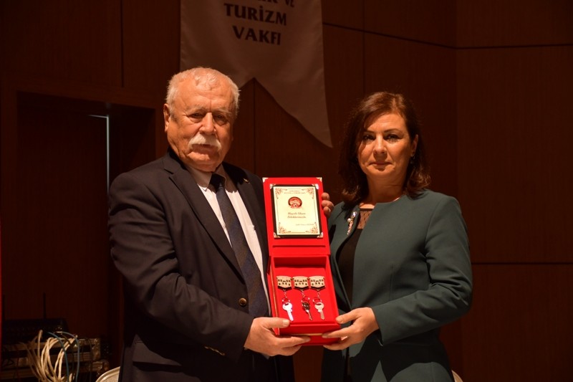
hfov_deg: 21.9
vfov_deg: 14.7
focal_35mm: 93
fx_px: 1480
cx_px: 286
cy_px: 191
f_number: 5
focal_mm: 62
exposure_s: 1/60
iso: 640
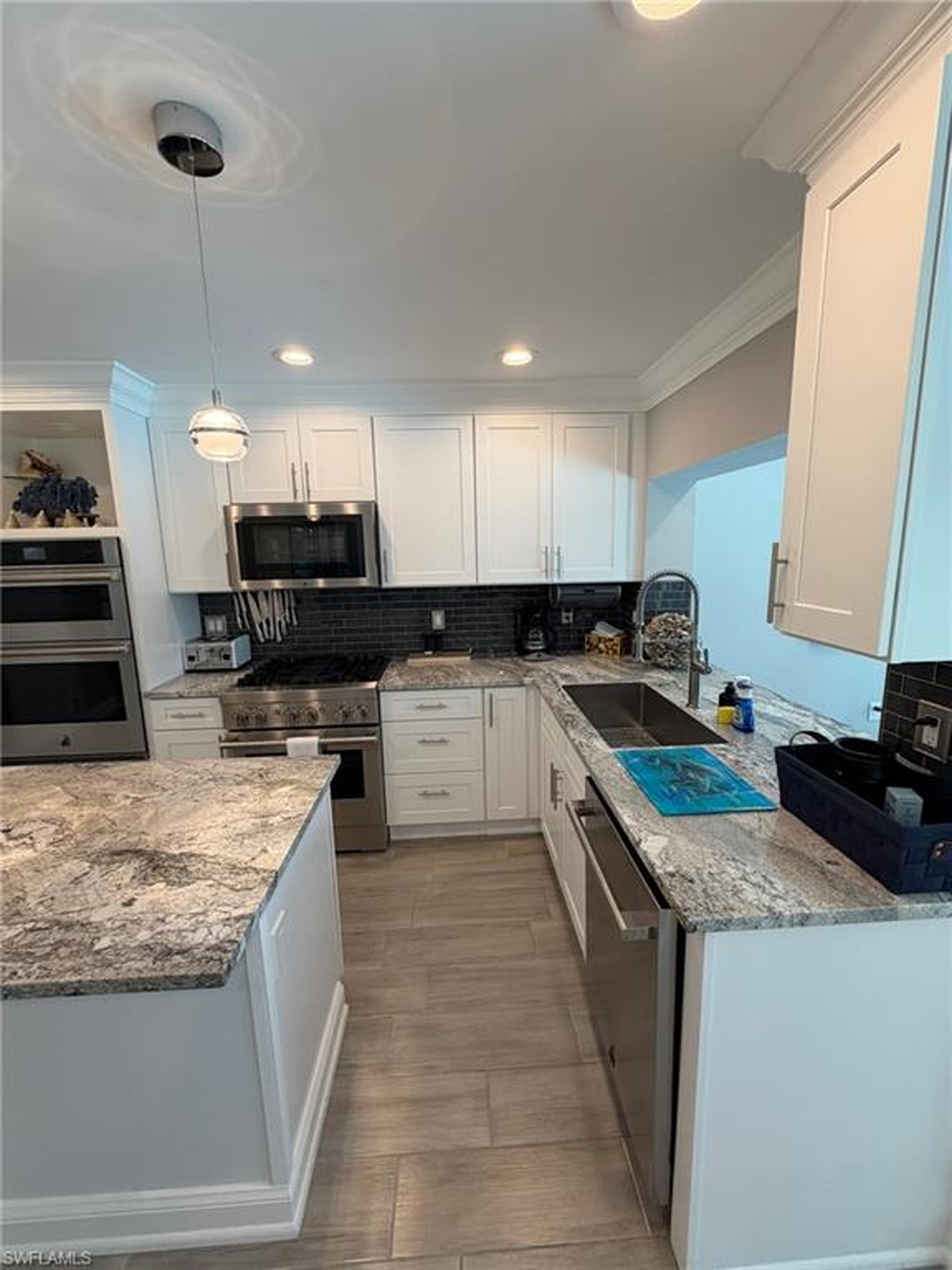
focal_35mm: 14
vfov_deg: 102.1
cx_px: 476
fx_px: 513
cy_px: 635
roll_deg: +0.6
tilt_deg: -9.9
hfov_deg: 85.7
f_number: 2.2
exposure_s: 1/120
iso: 100
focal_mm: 2.22
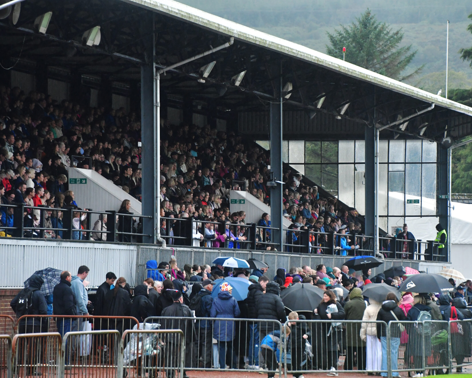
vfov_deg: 7.5
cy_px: 190
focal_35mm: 207
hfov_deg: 9.3
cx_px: 282
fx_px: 2892
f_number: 5.6
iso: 2500
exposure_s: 1/200
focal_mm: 122
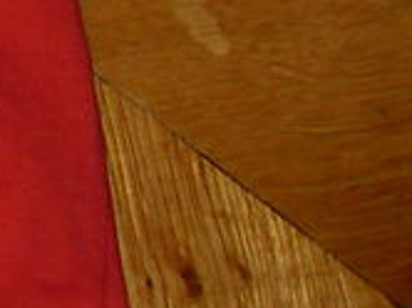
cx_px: -782
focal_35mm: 211
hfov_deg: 8.1
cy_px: -599
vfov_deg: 6.4
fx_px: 2508
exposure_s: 1/45
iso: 100
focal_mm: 6.3
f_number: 2.8
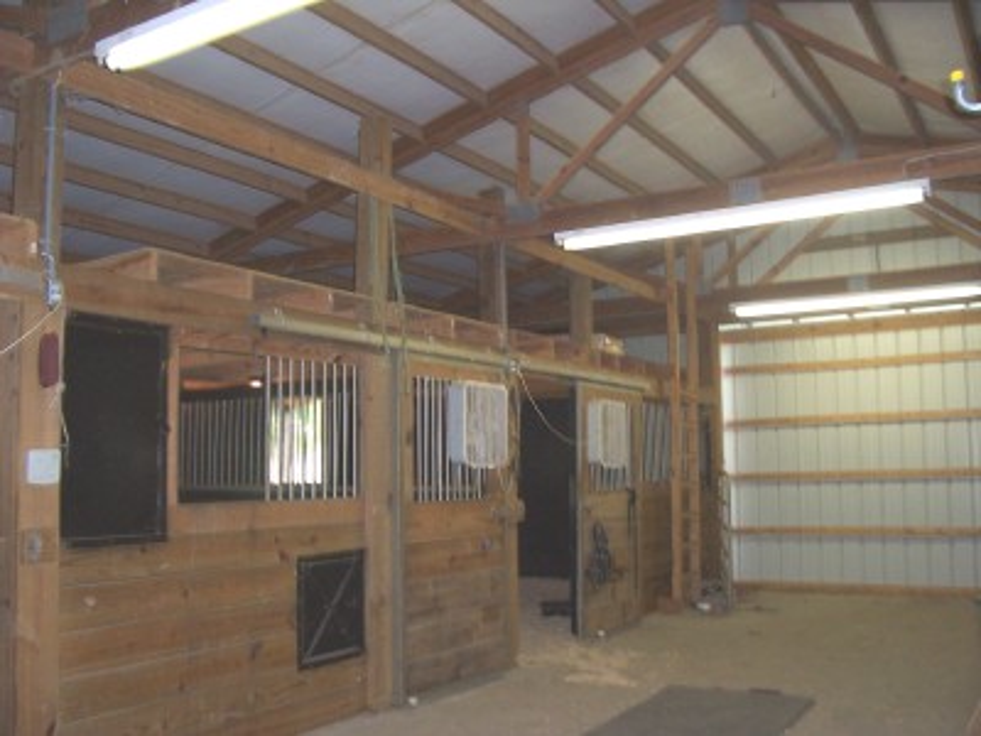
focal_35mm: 34
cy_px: 368
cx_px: 490
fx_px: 964
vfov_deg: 41.8
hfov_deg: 54.0
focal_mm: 5.6
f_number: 2.7
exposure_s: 1/60
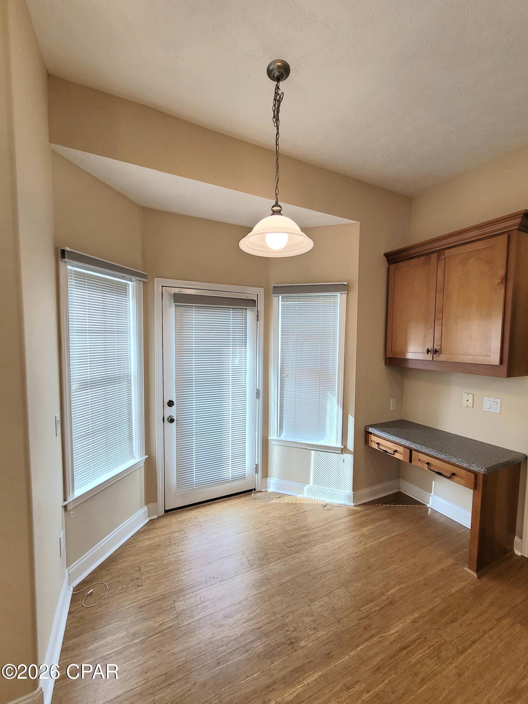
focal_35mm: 13
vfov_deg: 106.2
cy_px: 352
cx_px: 264
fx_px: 264
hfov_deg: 89.9
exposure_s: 1/60.2
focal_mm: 2.2
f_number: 2.2
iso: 64
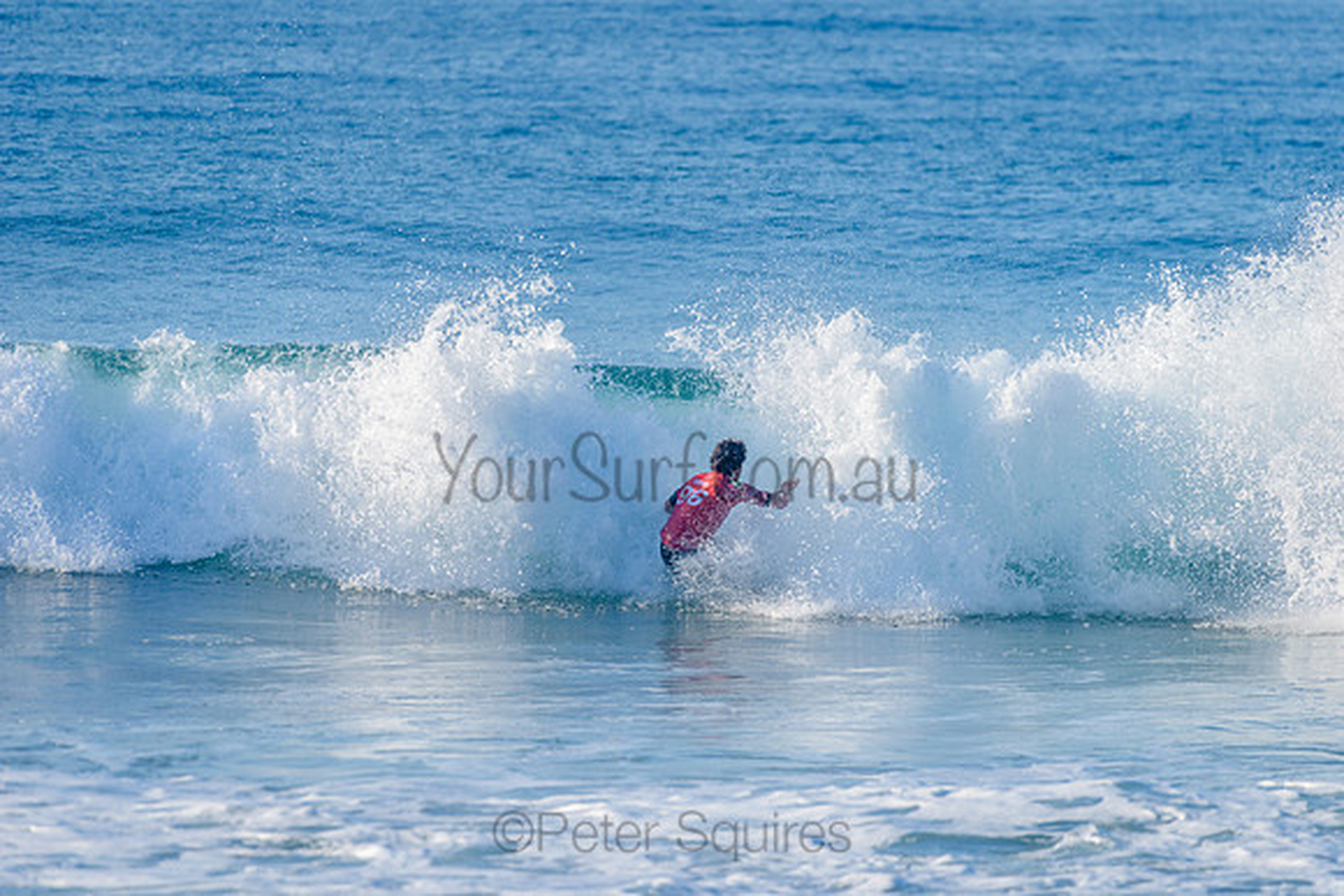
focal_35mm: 500
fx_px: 18674
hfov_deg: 4.1
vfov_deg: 2.8
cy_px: 448
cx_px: 672
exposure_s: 1/2000
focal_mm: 500
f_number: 5.6
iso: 450
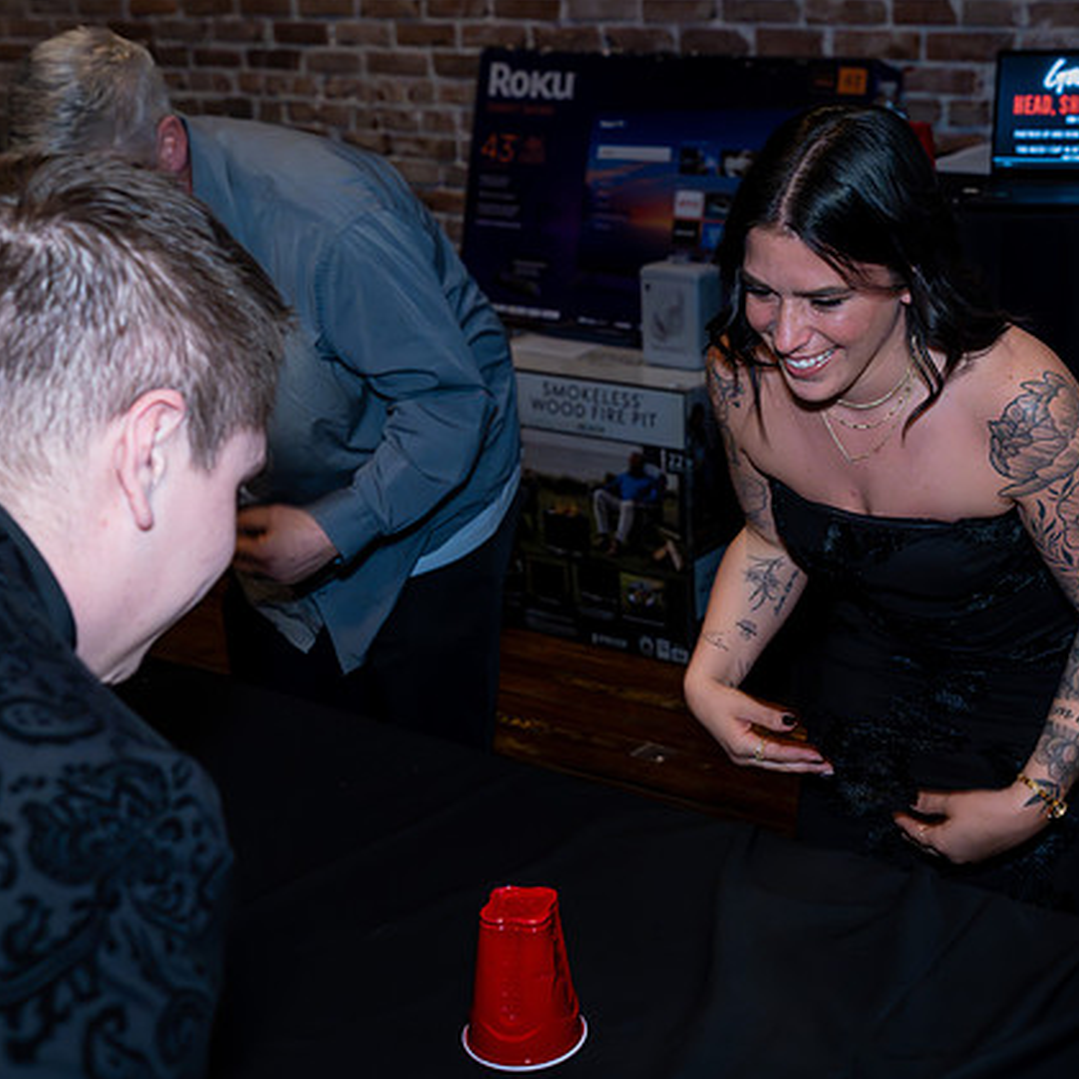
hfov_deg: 33.8
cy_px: 540
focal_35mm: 50
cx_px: 699
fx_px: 1763
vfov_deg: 34.0
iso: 6400
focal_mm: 39
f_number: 5
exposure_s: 1/250
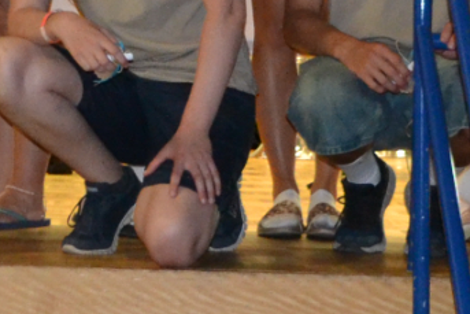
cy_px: -110
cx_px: 178
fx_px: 2338
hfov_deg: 11.5
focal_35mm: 179
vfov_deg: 7.6
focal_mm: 20
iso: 1800
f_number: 3.8
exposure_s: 1/60
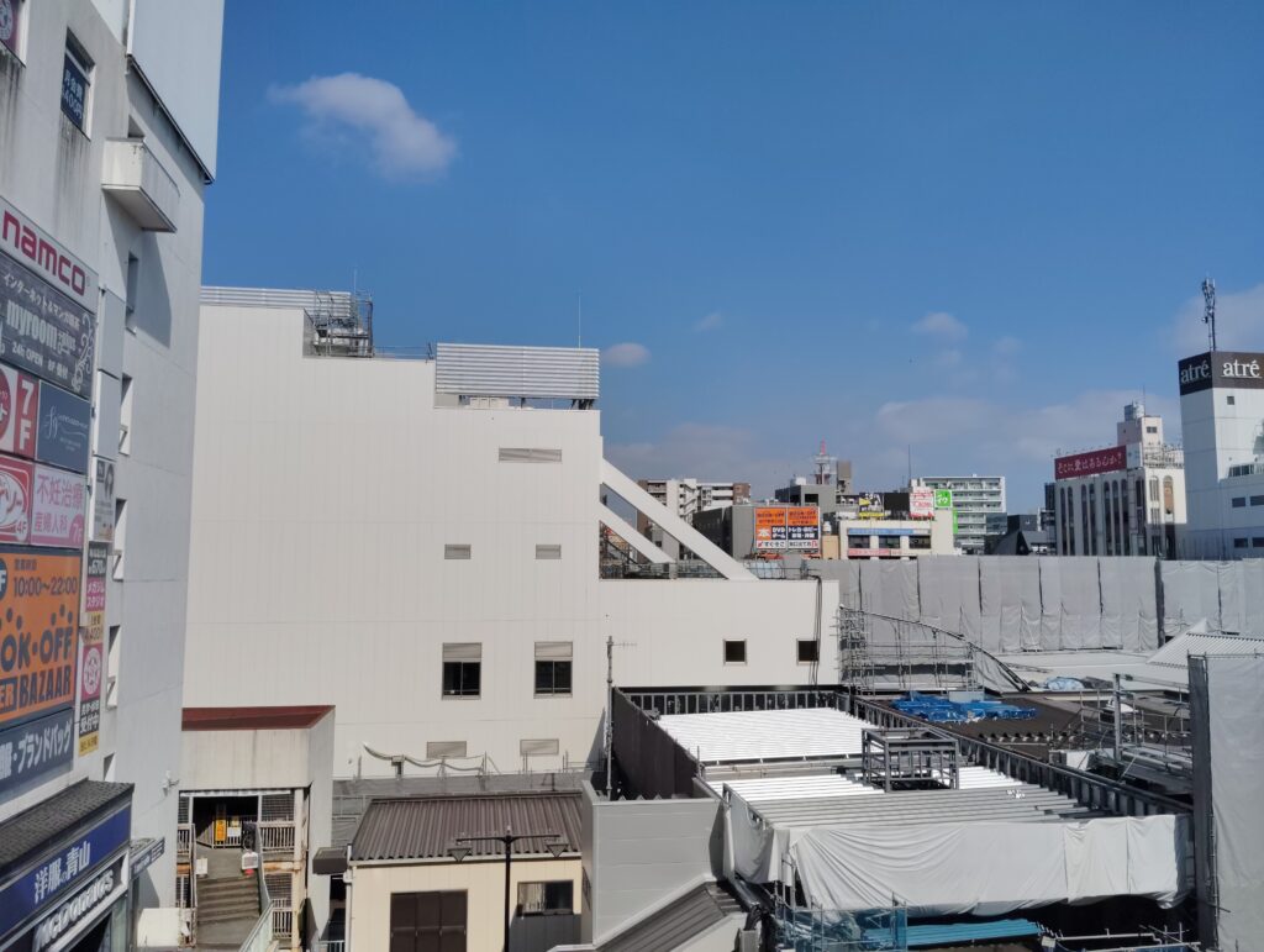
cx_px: 632
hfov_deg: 63.4
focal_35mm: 28
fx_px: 1024
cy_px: 476
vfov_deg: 49.9
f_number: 1.8
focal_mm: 4.22
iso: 50
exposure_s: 1/2247
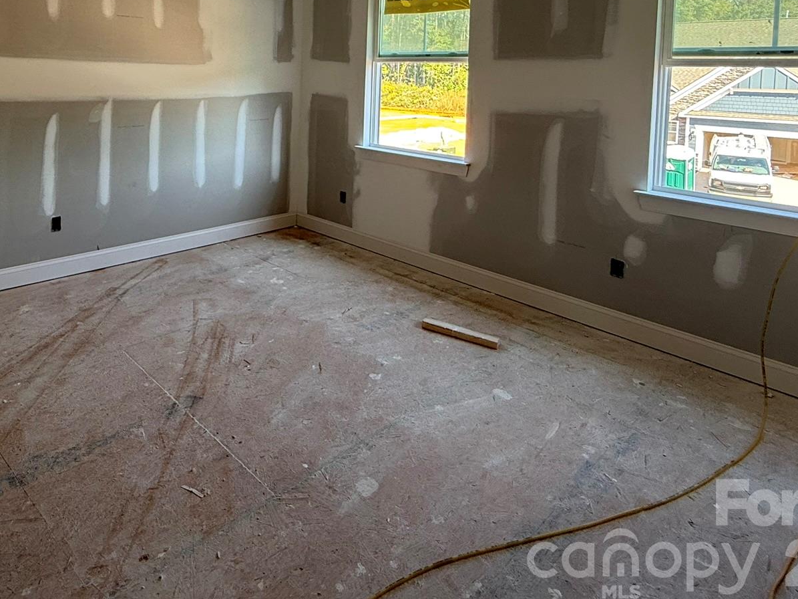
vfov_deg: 52.1
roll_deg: -2.2
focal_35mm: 24
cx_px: 245
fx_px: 553
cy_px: 97
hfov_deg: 68.9
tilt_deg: -4.5
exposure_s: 1/99
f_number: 2.2
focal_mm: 2.22
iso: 80
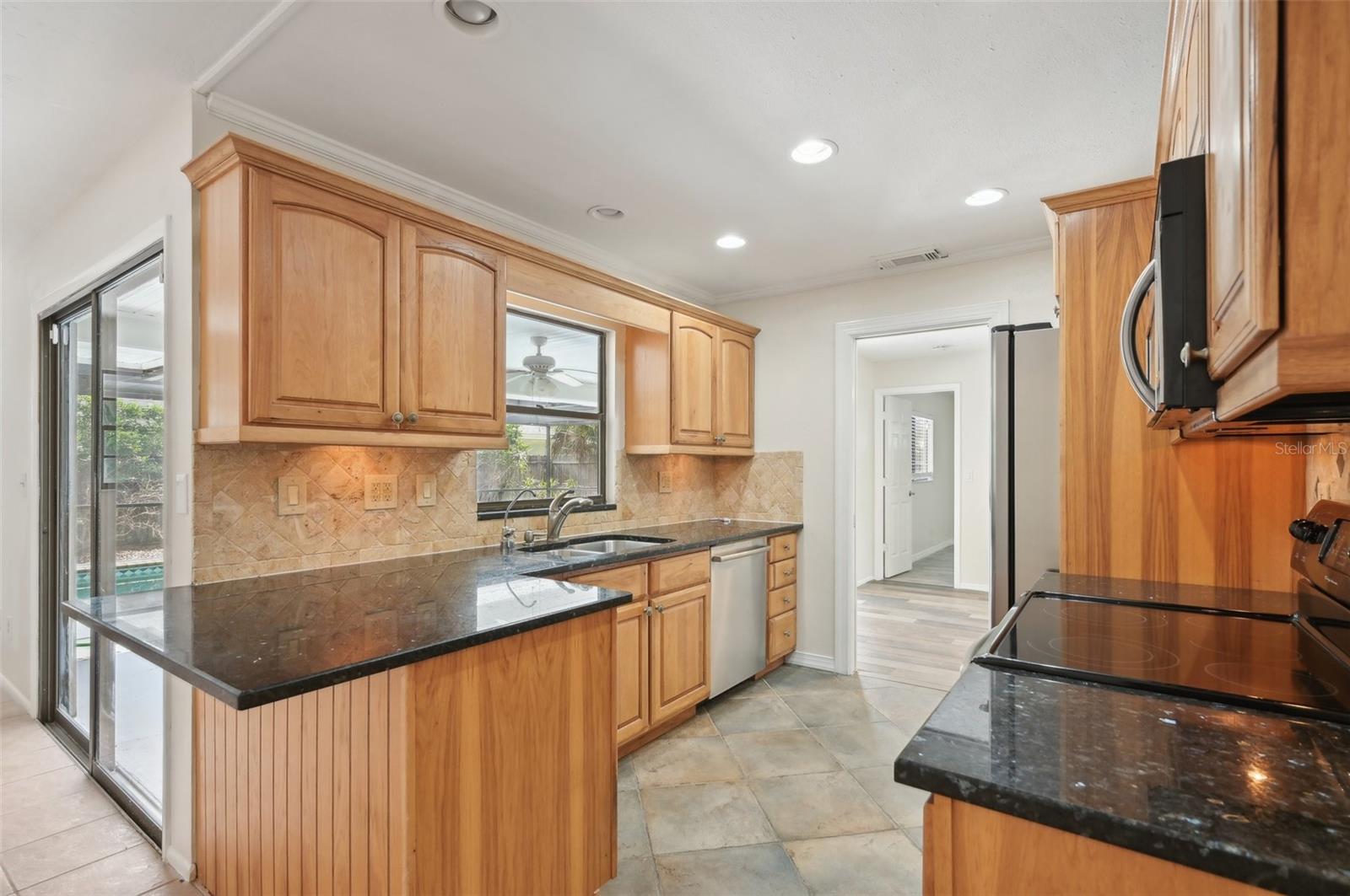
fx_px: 599
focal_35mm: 16
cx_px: 675
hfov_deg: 96.8
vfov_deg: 73.6
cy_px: 448
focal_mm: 16
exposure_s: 1/15
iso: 400
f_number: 8
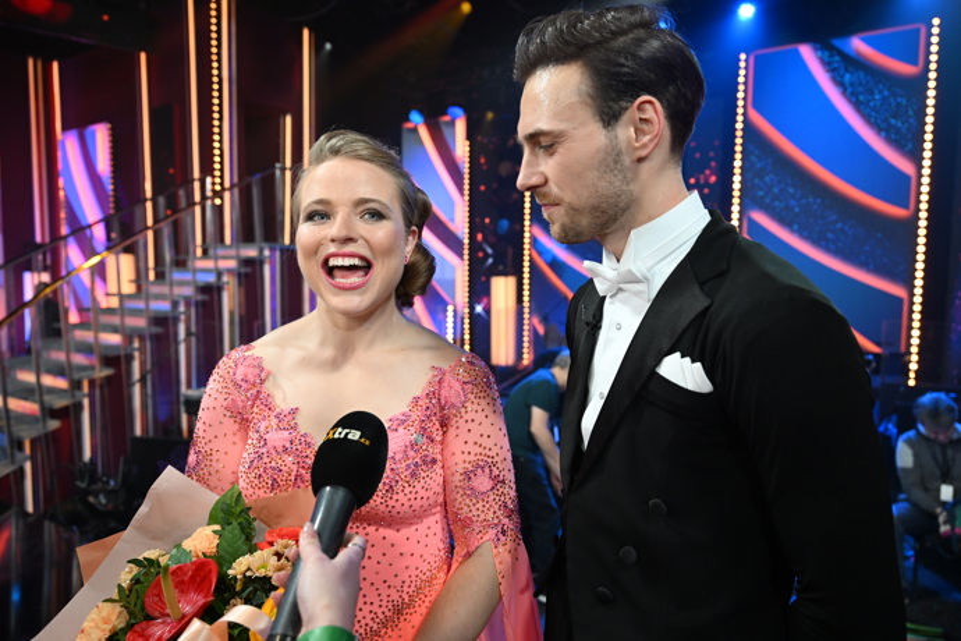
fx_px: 641
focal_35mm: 24
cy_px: 320
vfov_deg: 53.1
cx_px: 480
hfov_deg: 73.7
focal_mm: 24
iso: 2500
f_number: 3.5
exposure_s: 1/200
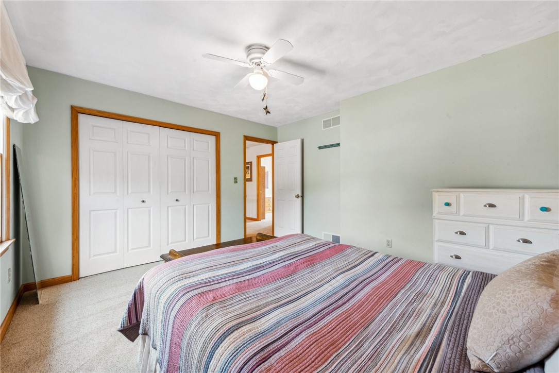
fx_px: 217
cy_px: 186
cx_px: 280
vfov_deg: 81.2
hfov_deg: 104.2
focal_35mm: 14
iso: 50
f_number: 11
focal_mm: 14
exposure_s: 1/2.5
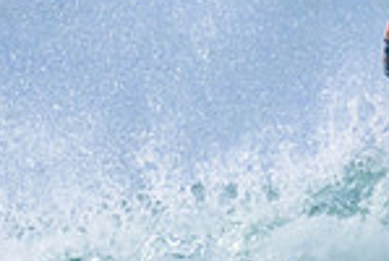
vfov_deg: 0.3
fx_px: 46134
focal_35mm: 4261
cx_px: 303
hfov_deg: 0.5
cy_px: 131
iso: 900
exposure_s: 1/2000
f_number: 11
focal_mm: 800
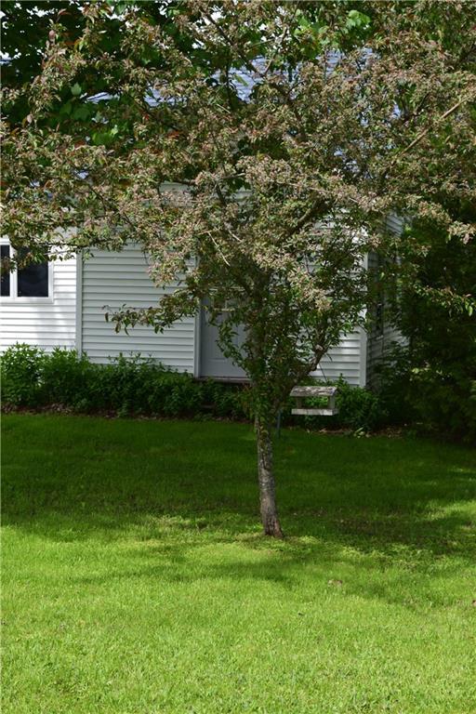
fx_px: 1368
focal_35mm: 69
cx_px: 238
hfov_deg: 19.7
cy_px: 357
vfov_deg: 29.2
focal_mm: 46
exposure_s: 1/320
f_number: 10
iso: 400
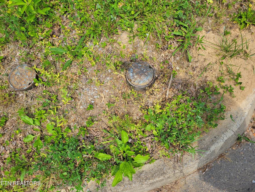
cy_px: 96
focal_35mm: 26
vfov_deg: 53.1
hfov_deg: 67.3
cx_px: 128
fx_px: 192
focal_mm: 5.4
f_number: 1.8
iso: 40
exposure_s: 1/1218
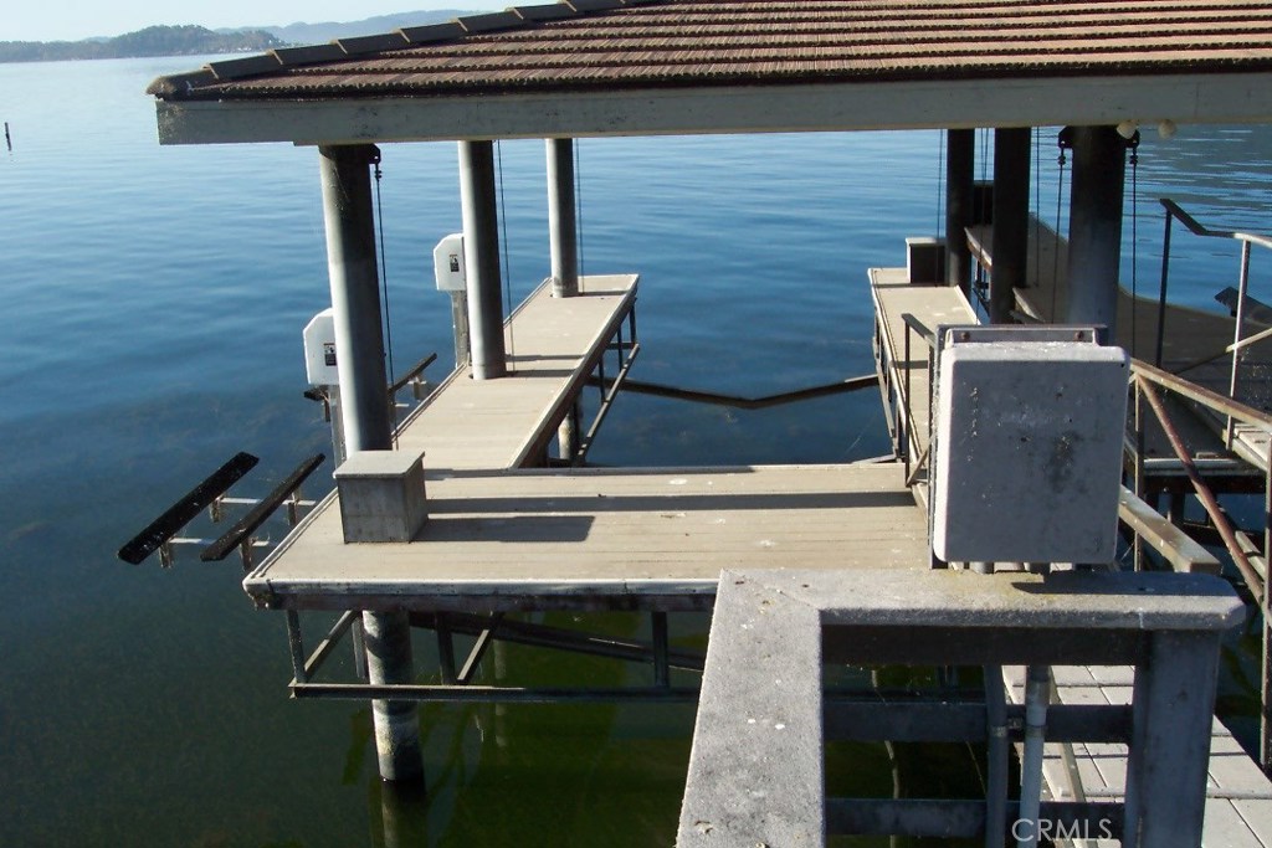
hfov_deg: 50.7
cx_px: 636
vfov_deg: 35.1
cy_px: 424
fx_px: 1343
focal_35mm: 38
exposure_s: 1/500
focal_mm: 8
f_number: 4.8
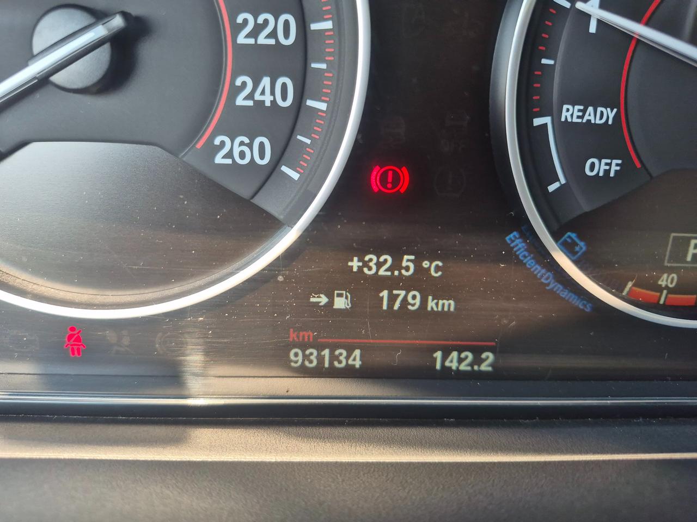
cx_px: 348
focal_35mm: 23
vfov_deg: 58.9
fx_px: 463
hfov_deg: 73.9
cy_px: 261
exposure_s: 1/180
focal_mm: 5.4
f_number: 1.8
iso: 64
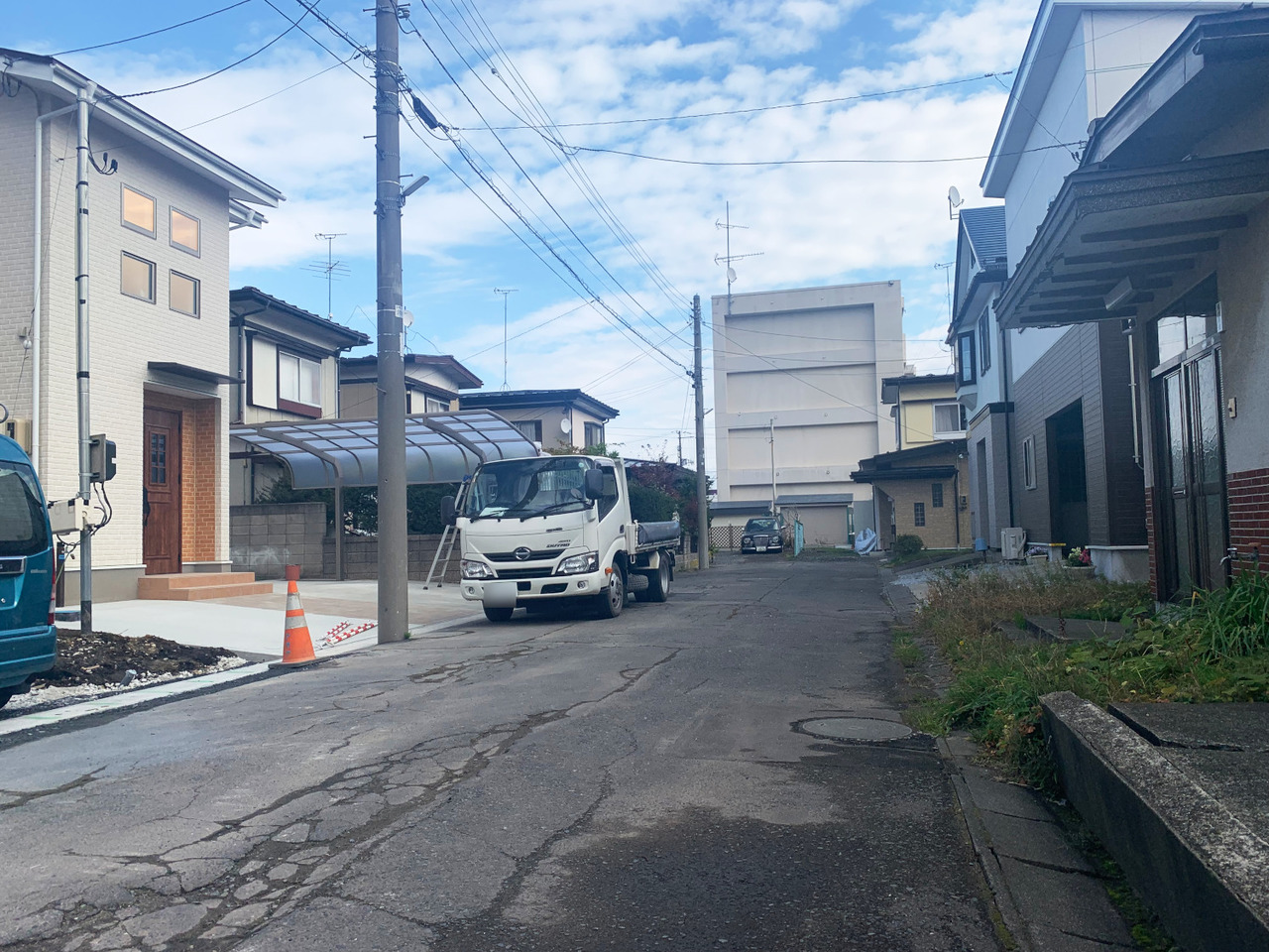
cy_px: 476
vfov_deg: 53.1
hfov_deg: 67.3
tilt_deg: +4.7
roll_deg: +1.0
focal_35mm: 26
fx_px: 953
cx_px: 634
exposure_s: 1/1718
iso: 25
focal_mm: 4.25
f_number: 1.8
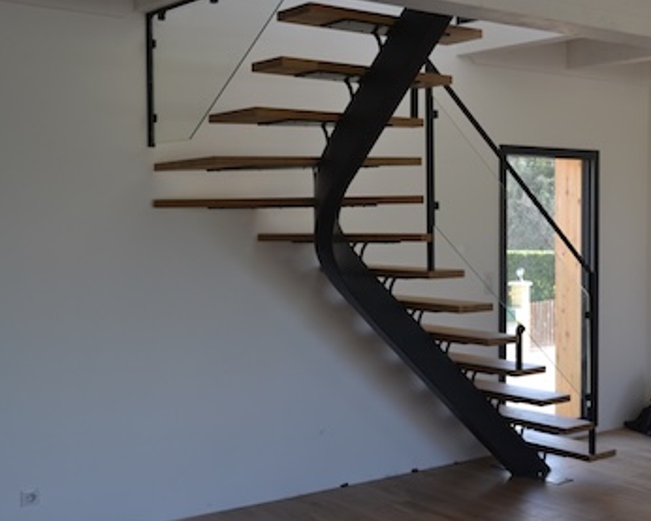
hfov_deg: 36.7
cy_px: 247
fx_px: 976
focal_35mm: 51
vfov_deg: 29.9
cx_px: 405
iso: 400
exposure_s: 1/125
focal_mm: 27
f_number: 5.6
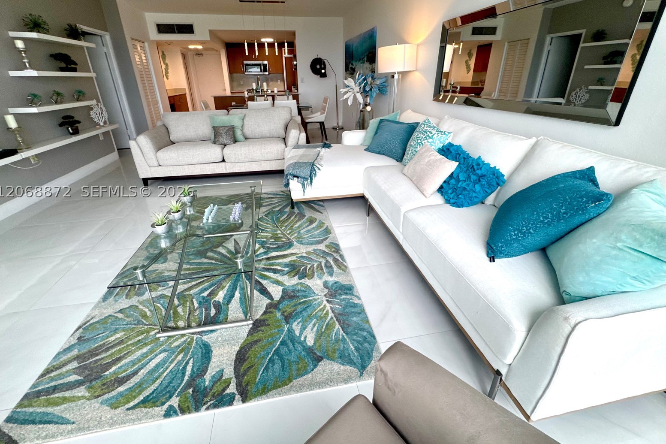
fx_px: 277
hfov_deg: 100.4
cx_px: 325
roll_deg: +1.7
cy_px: 191
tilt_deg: -22.3
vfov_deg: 76.9
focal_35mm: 15
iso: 100
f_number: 2.2
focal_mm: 2.22
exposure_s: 1/120
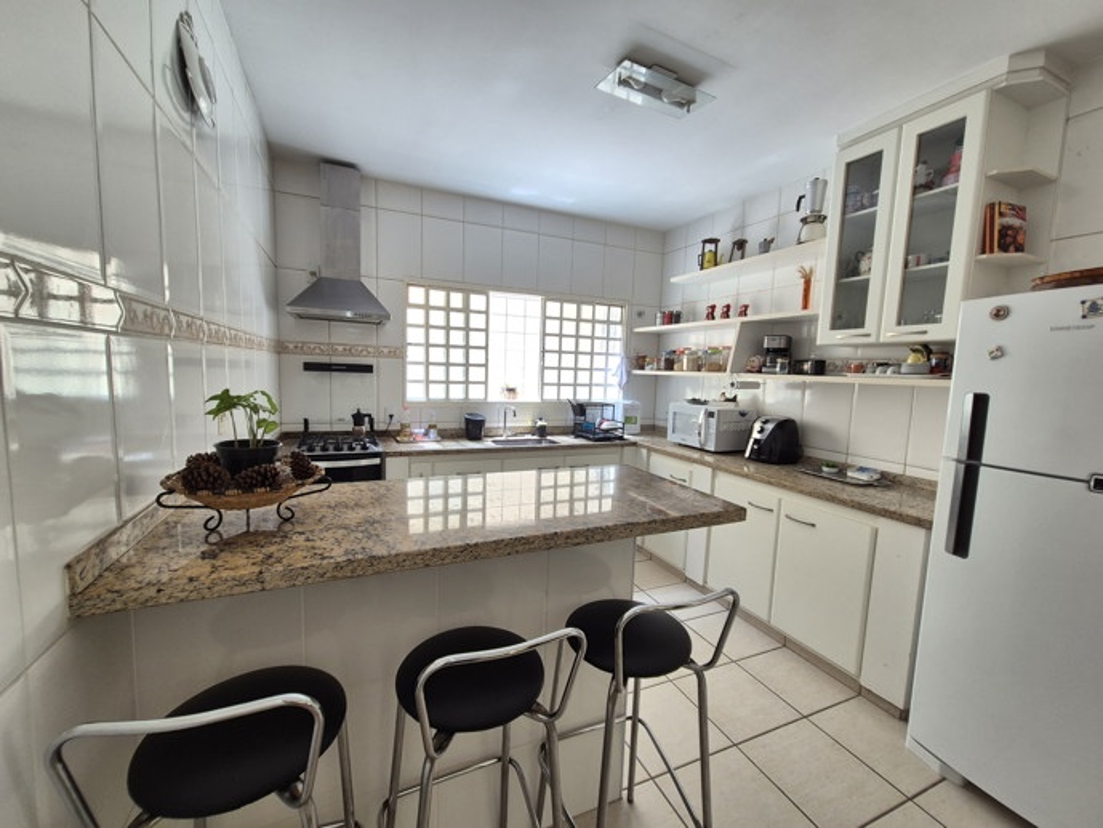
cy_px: 414
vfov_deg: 89.9
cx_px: 552
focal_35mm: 13
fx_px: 414
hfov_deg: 106.2
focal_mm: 2.2
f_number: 2.2
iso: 64
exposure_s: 1/60
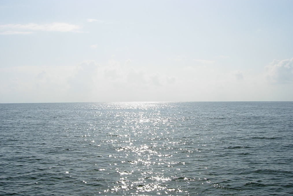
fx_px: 326
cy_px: 110
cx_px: 148
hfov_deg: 48.5
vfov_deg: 33.4
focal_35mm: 40
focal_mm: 7.8
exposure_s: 1/1878
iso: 64
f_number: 4.8
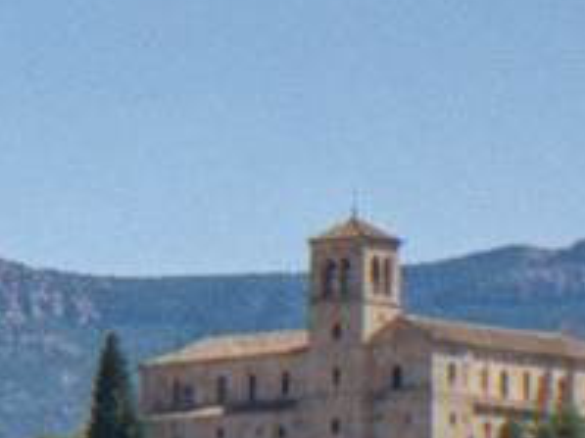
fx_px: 2854
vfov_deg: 8.5
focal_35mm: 169
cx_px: -603
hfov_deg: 10.7
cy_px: 697
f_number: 7.1
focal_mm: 35
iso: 400
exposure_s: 1/500
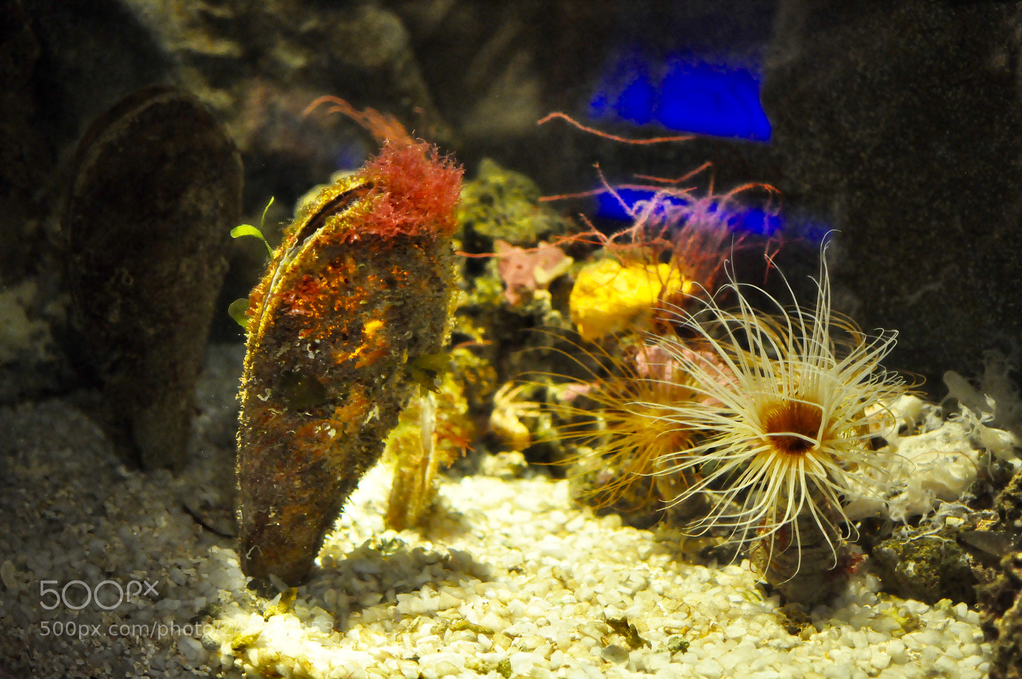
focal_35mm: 52
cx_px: 511
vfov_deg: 25.7
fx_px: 1489
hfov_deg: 37.9
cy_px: 340
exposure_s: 1/160
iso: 3200
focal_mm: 35
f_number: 1.8
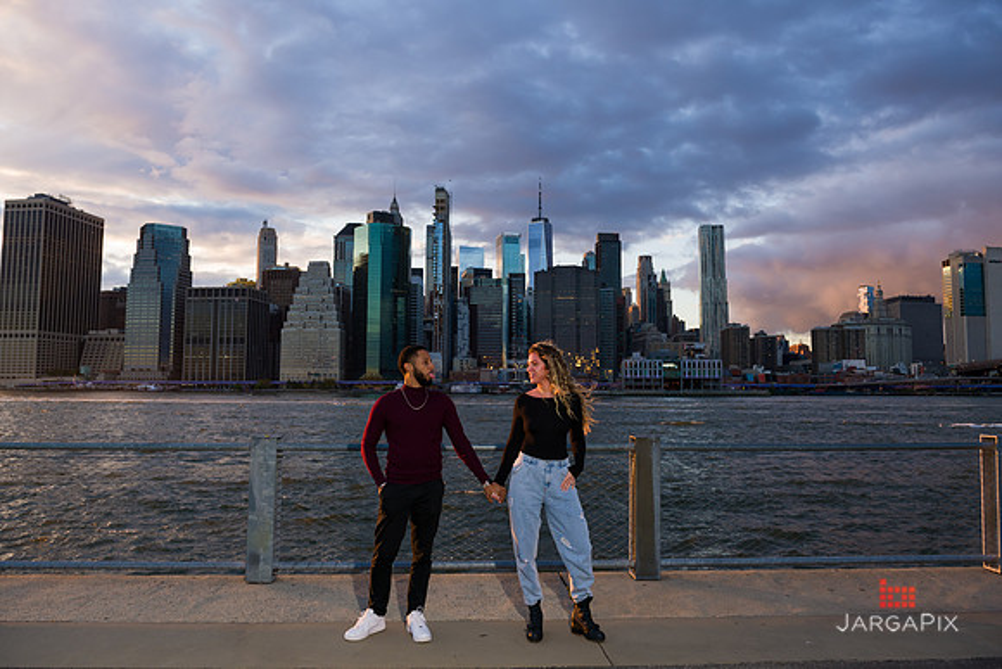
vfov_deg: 48.0
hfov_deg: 67.4
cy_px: 334
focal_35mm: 27
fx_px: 752
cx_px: 501
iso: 200
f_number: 5
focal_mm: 27
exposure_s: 1/125
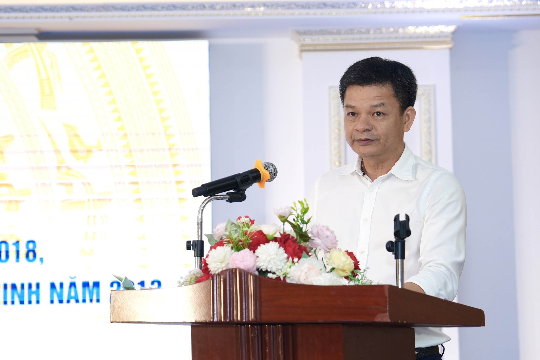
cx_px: 270
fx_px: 1410
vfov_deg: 14.5
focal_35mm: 94
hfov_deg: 21.7
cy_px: 180
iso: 640
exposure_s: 1/160
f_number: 3.5
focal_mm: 63
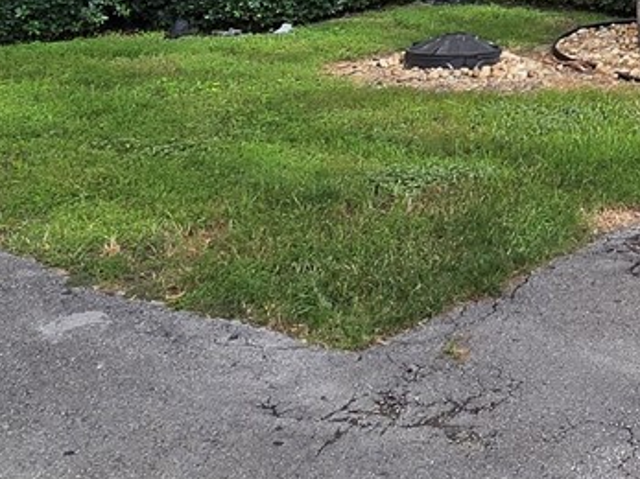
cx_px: 854
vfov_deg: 18.8
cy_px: -381
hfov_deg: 26.7
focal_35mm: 60
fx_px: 1109
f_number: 2.2
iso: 50
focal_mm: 2.2
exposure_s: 1/1859
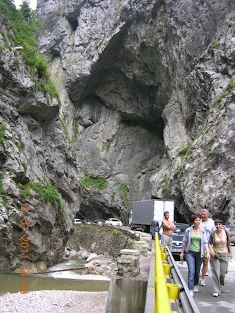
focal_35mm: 35
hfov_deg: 40.7
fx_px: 317
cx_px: 118
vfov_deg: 52.6
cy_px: 156
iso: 50
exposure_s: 1/54.1
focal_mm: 8.9
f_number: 3.2
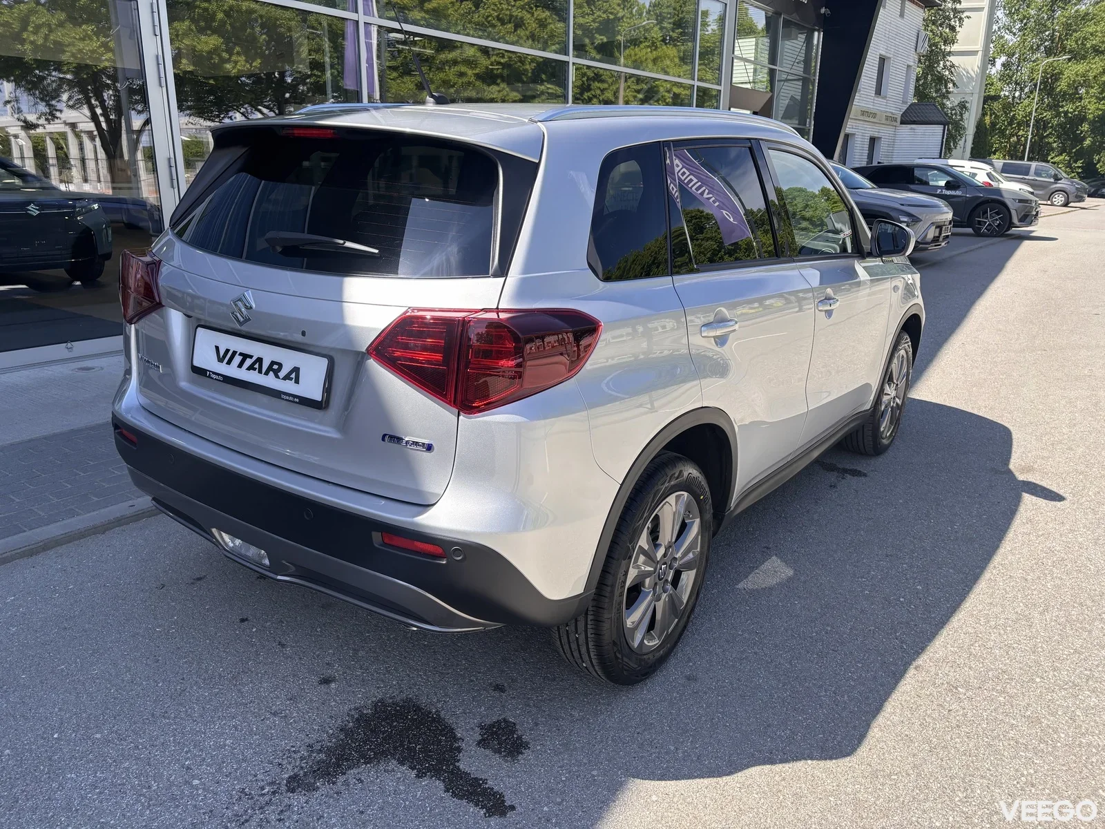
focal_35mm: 26
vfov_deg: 53.1
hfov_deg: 67.3
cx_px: 552
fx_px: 830
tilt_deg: -15.5
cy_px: 414
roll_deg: -0.8
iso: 50
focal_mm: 5.96
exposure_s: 1/1178
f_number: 1.6
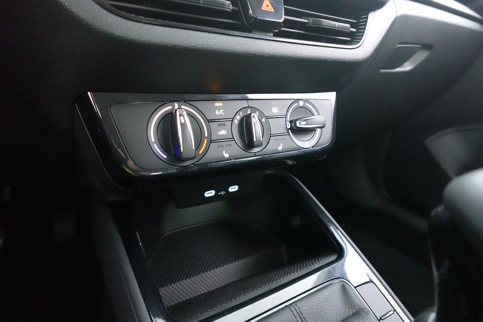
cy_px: 161
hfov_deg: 84.0
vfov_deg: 61.9
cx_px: 242
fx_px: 268
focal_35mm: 20
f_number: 2
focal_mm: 7.6
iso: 6400
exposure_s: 1/30
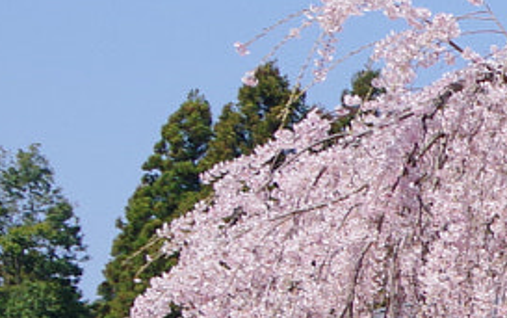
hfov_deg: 7.5
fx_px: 3470
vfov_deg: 5.2
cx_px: 1458
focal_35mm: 251
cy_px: 497
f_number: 8
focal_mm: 28
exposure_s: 1/320
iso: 200
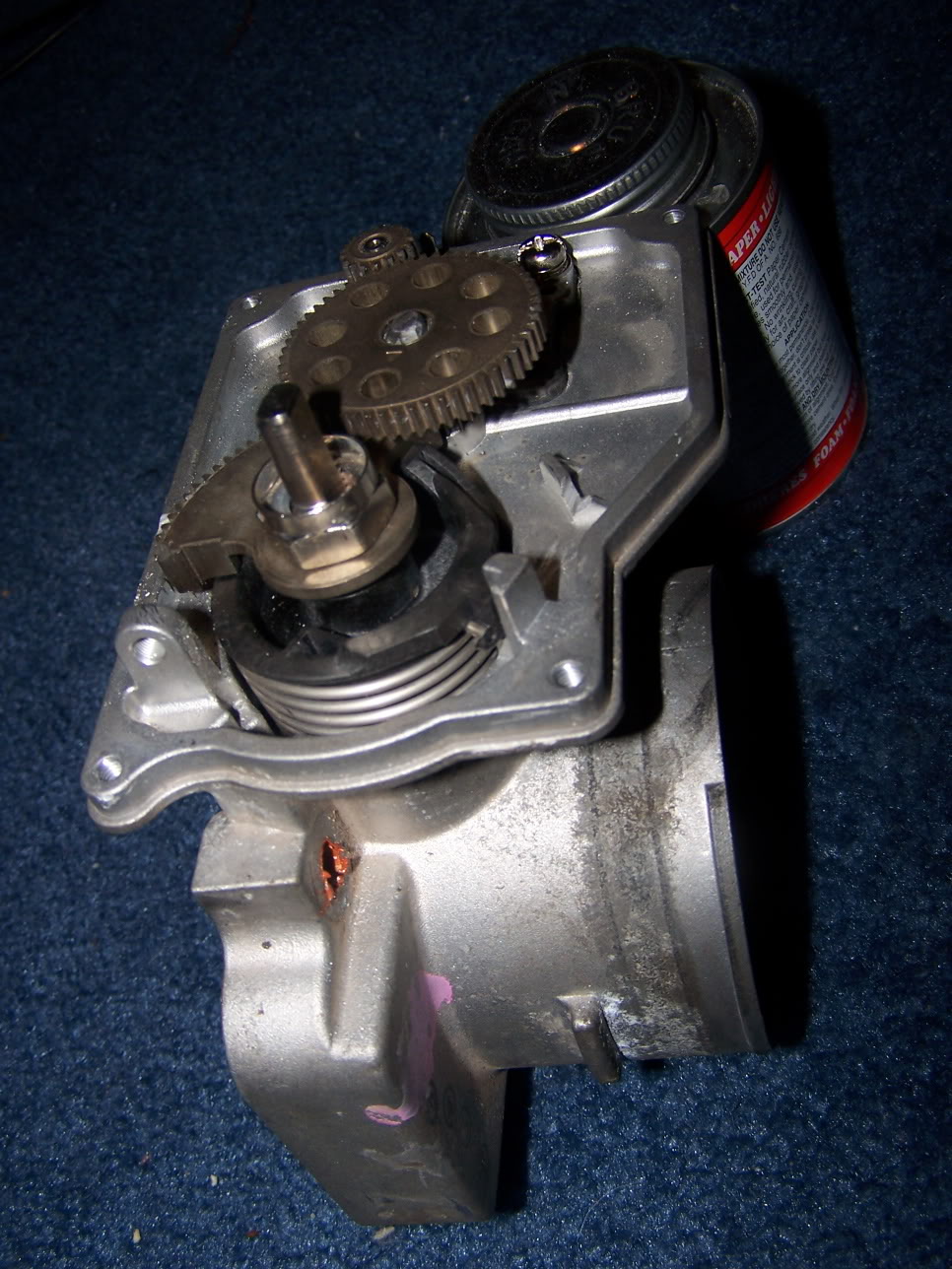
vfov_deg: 49.0
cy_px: 634
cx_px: 476
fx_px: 1393
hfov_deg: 37.7
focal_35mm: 38
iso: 80
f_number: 2.8
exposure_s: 1/60
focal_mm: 6.3
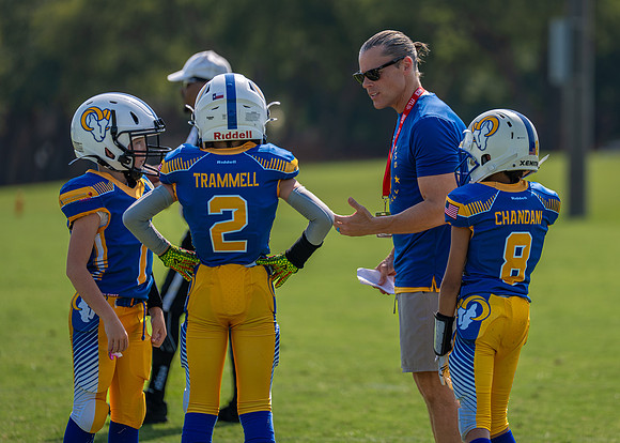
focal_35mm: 277
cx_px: 408
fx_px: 4882
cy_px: 172
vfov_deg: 5.2
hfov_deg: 7.3
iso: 100
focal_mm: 200
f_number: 2.8
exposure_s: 1/2000
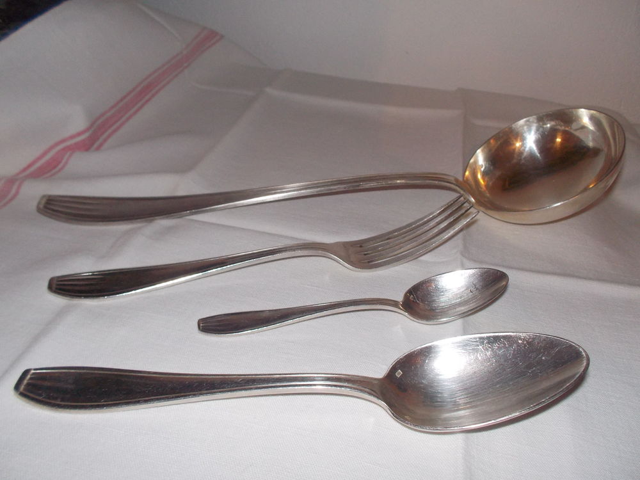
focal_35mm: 29
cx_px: 320
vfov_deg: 48.2
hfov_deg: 61.7
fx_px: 536
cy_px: 240
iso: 200
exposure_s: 1/25
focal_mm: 4.1
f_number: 3.3
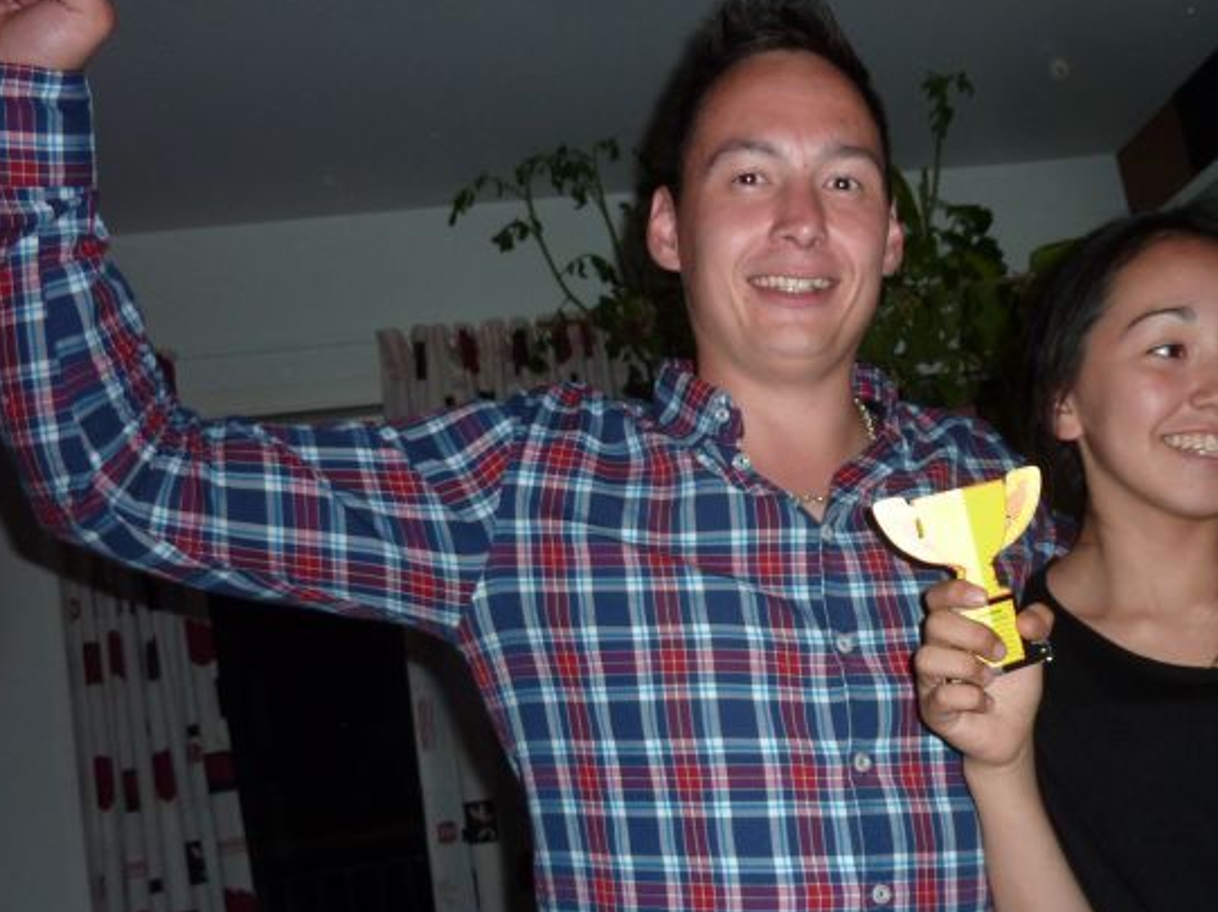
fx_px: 1301
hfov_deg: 49.4
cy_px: 588
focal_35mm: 37
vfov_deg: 38.3
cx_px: 804
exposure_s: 1/125
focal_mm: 4.1
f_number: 3.3
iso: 100
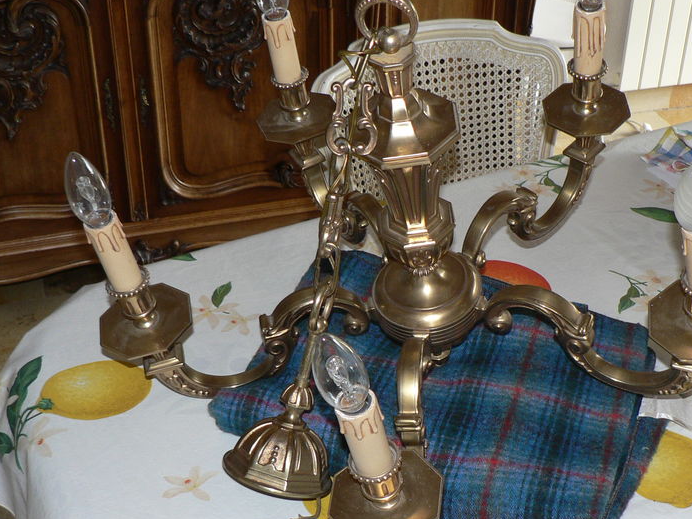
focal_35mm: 52
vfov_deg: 27.9
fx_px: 1040
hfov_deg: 36.8
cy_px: 345
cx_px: 385
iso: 100
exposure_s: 1/60
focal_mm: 6
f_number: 2.8
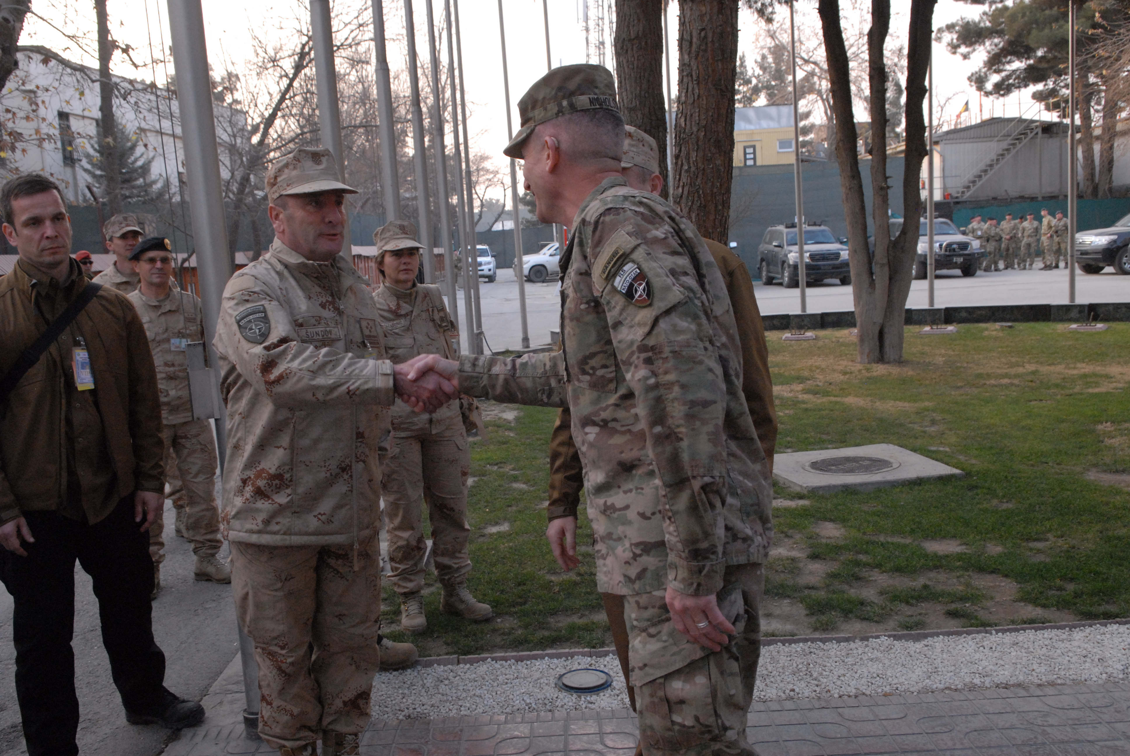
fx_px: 1037
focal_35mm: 33
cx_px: 565
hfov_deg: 57.2
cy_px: 378
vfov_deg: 40.1
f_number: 6.3
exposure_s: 1/160
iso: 1000
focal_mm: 22
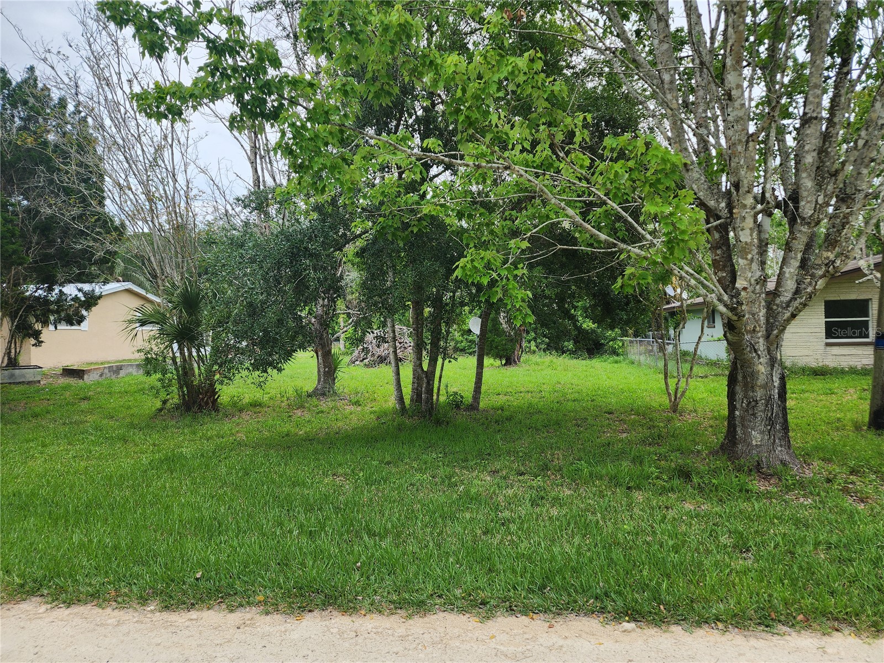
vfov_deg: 58.9
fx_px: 587
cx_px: 442
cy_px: 332
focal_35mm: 23
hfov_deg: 73.9
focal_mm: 6.4
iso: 12
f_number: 1.8
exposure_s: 1/450
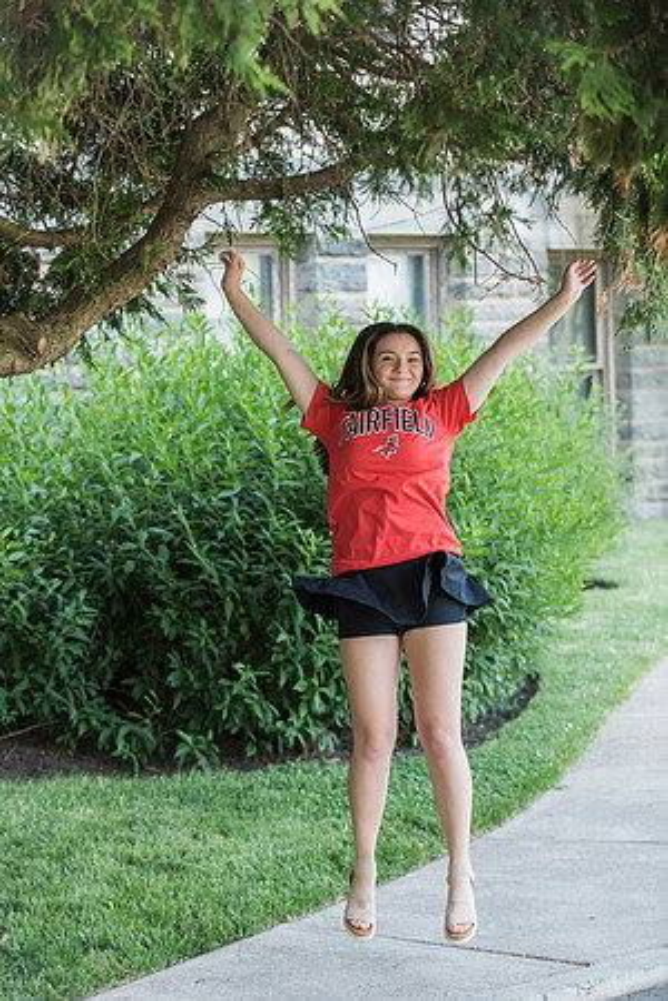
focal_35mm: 95
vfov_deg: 21.5
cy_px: 500
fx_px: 2644
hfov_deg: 14.4
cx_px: 334
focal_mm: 95
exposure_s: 1/250
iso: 1000
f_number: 3.5
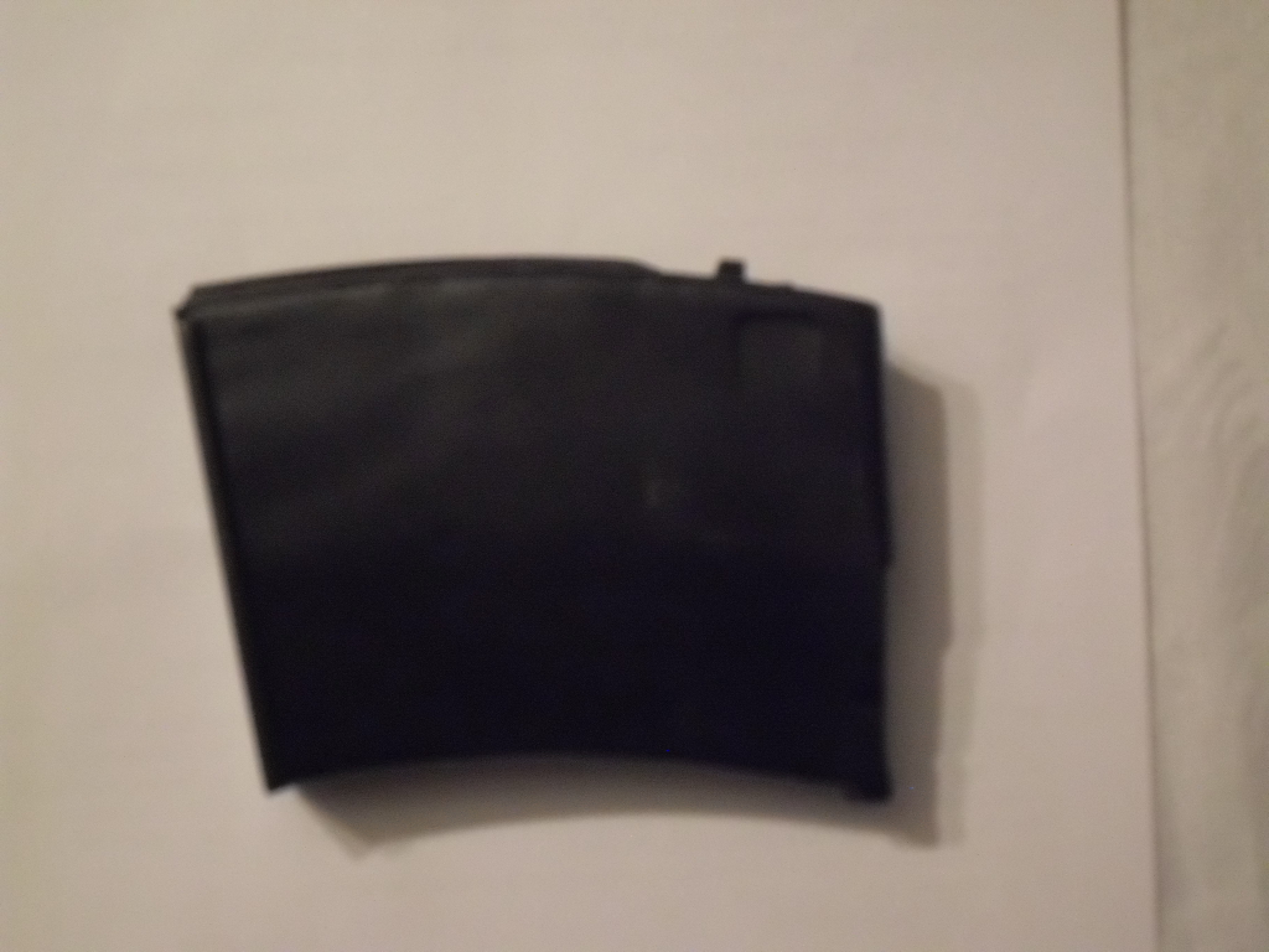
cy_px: 476
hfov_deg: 32.7
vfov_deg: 24.8
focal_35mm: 59
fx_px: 2163
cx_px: 634
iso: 200
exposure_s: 1/1.43
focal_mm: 10.1
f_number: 3.7
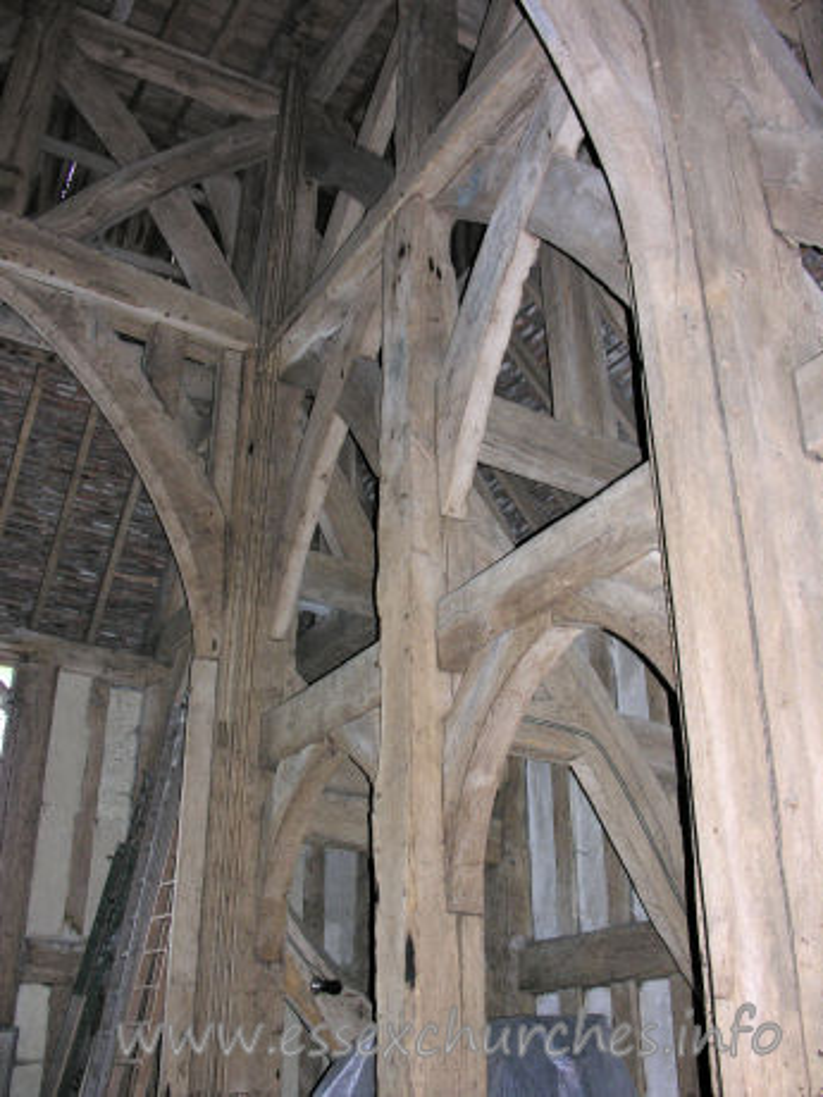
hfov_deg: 40.7
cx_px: 412
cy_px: 548
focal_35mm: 35
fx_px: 1110
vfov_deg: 52.6
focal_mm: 8.9
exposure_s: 1/60.1
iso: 200
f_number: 2.8
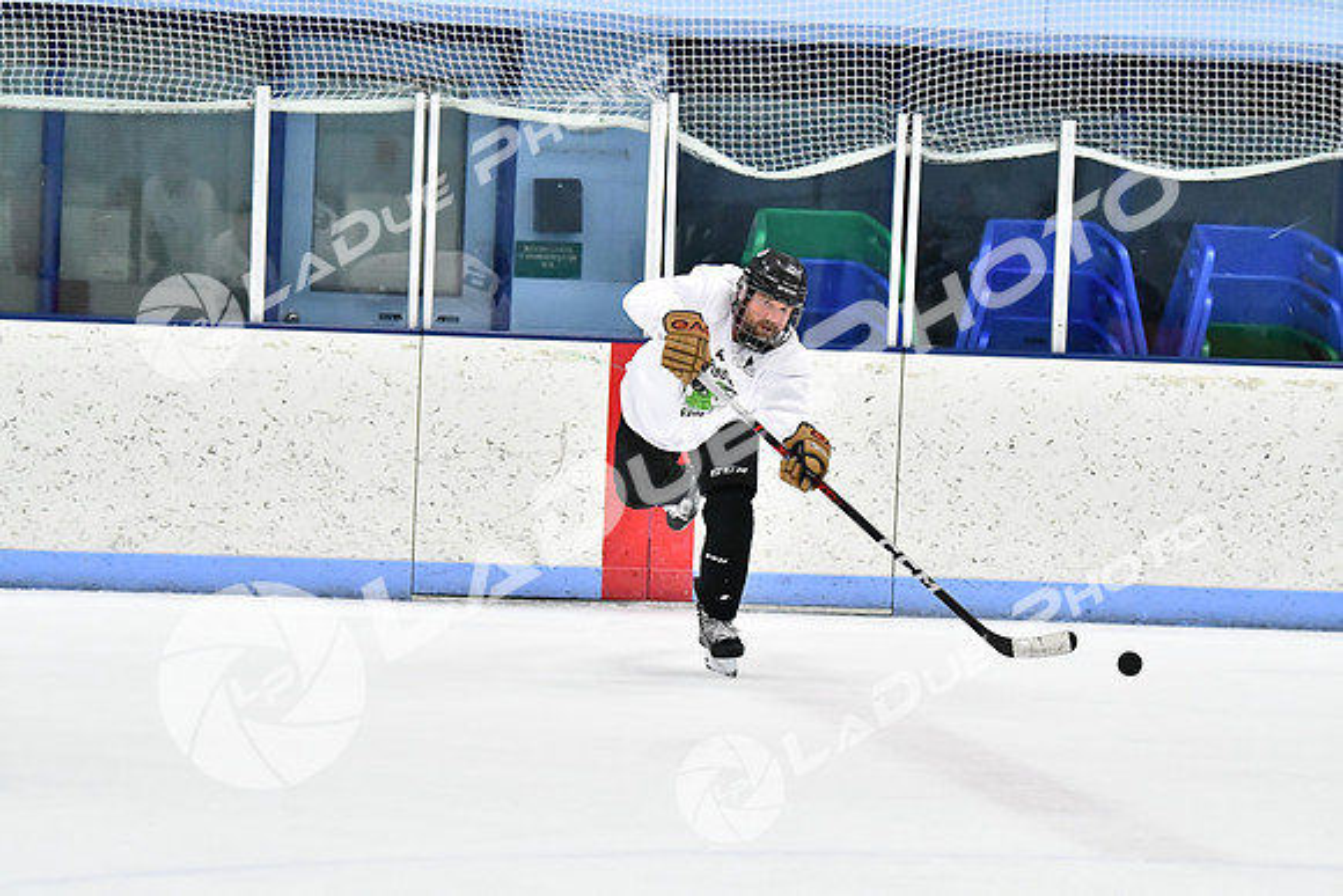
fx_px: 6996
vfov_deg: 7.3
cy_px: 448
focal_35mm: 188
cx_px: 672
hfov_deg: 11.0
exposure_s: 1/1250
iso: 6400
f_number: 3.2
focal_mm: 125
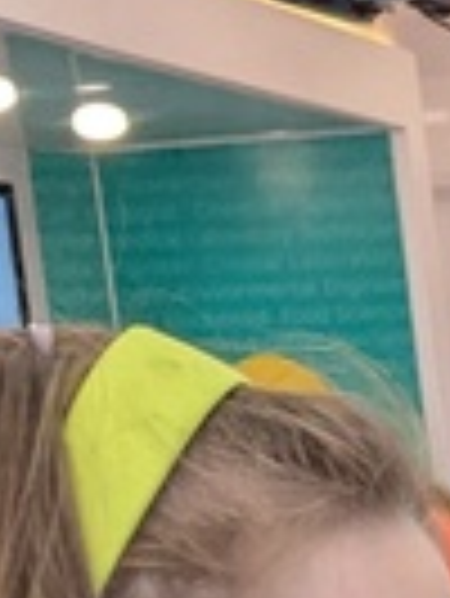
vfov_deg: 9.6
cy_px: 1479
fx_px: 3132
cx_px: 1127
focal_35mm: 181
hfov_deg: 7.6
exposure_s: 1/164
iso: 272
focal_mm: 6.81
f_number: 1.85
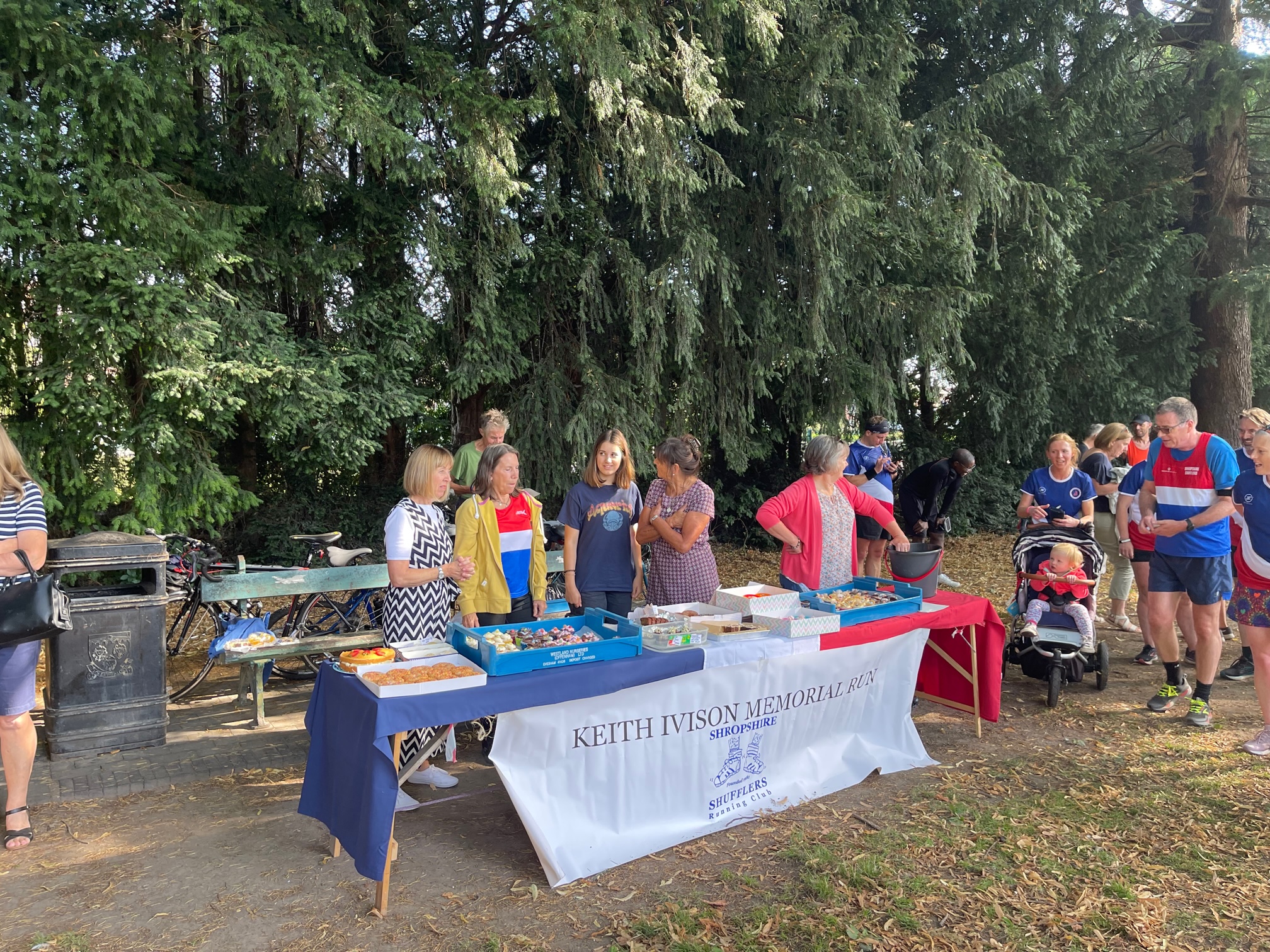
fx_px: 954
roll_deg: -0.2
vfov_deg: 53.1
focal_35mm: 26
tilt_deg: -3.3
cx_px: 635
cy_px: 476
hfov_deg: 67.3
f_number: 1.6
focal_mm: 5.1
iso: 50
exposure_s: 1/121
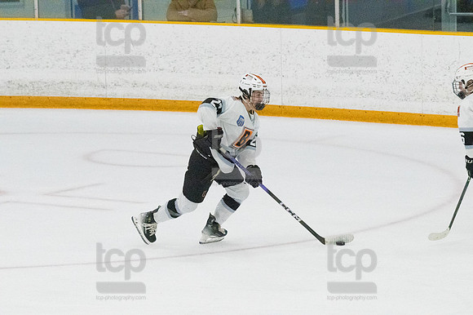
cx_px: 236
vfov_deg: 4.6
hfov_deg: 6.9
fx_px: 3939
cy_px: 158
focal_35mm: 300
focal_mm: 200
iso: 8000
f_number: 5
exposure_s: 1/1600
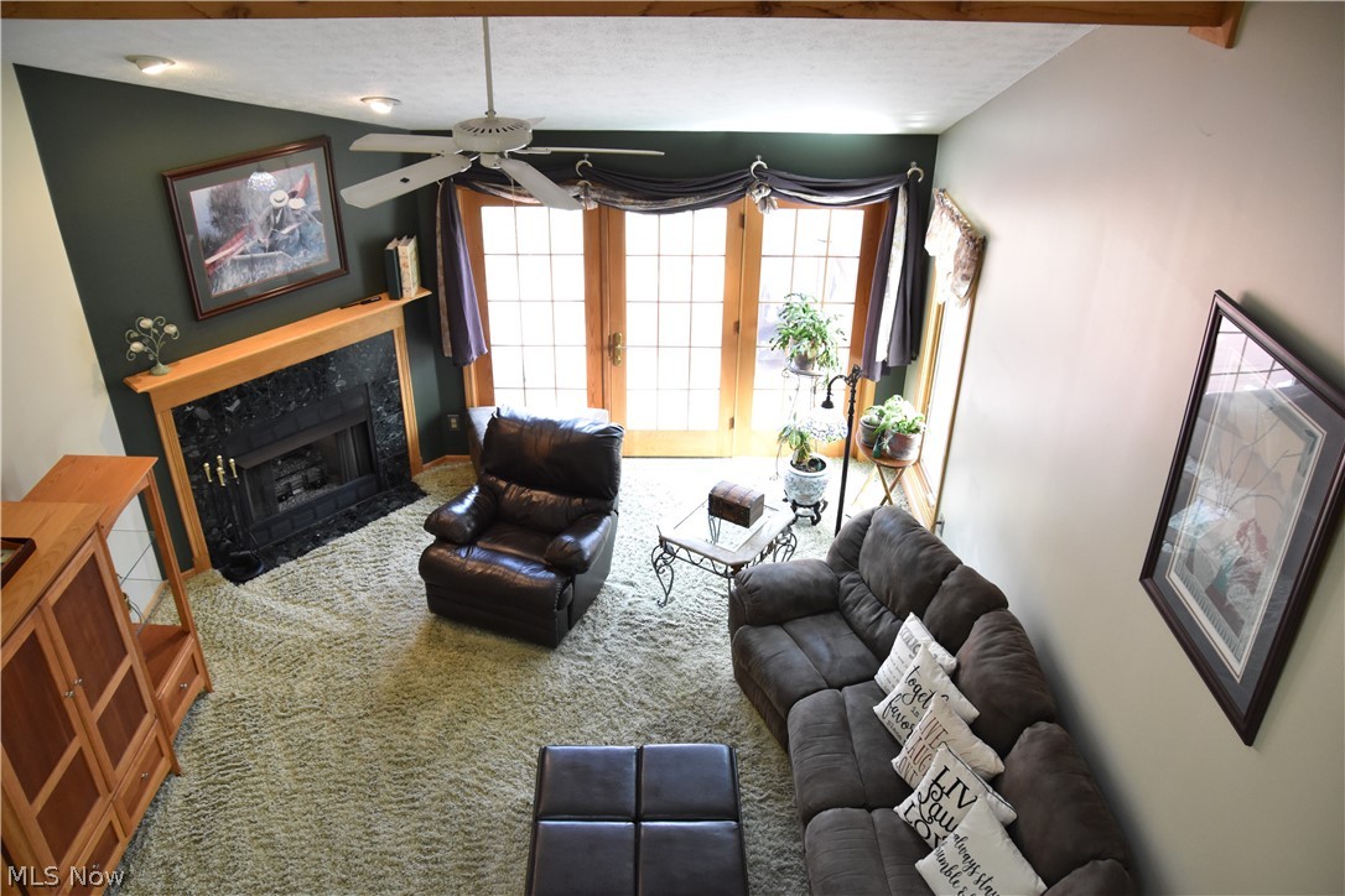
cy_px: 448
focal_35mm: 27
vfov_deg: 47.9
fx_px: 1009
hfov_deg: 67.4
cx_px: 672
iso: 2000
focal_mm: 18
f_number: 4.5
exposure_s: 1/100
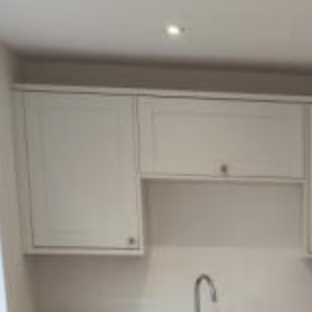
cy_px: 401
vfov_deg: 20.8
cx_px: 361
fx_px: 775
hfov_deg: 21.4
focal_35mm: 76
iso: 250
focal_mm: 6.19
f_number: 1.65
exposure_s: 1/100
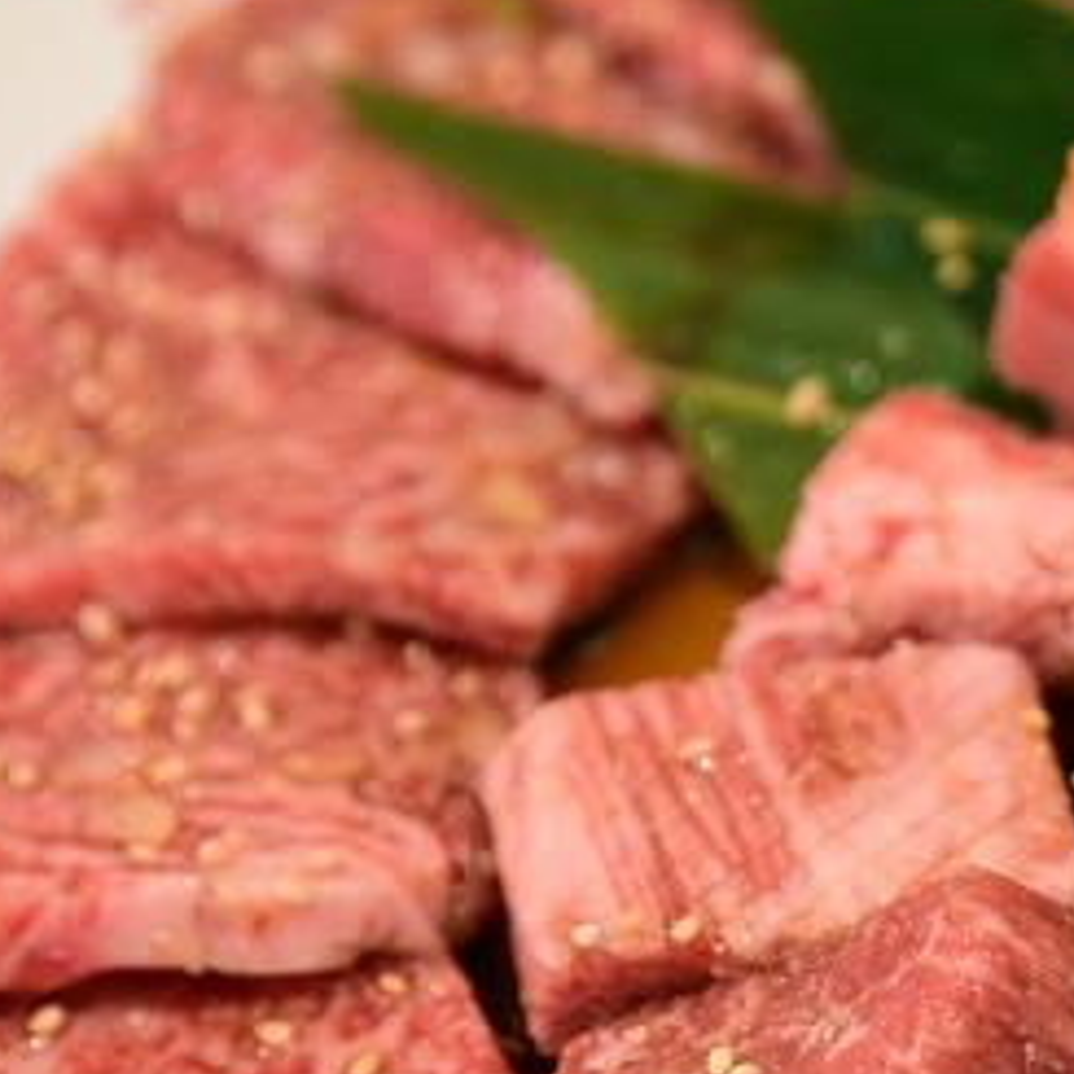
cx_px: 1622
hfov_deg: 8.3
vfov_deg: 8.5
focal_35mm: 206
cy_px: 804
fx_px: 7231
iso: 800
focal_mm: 58
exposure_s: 1/25
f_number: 3.5
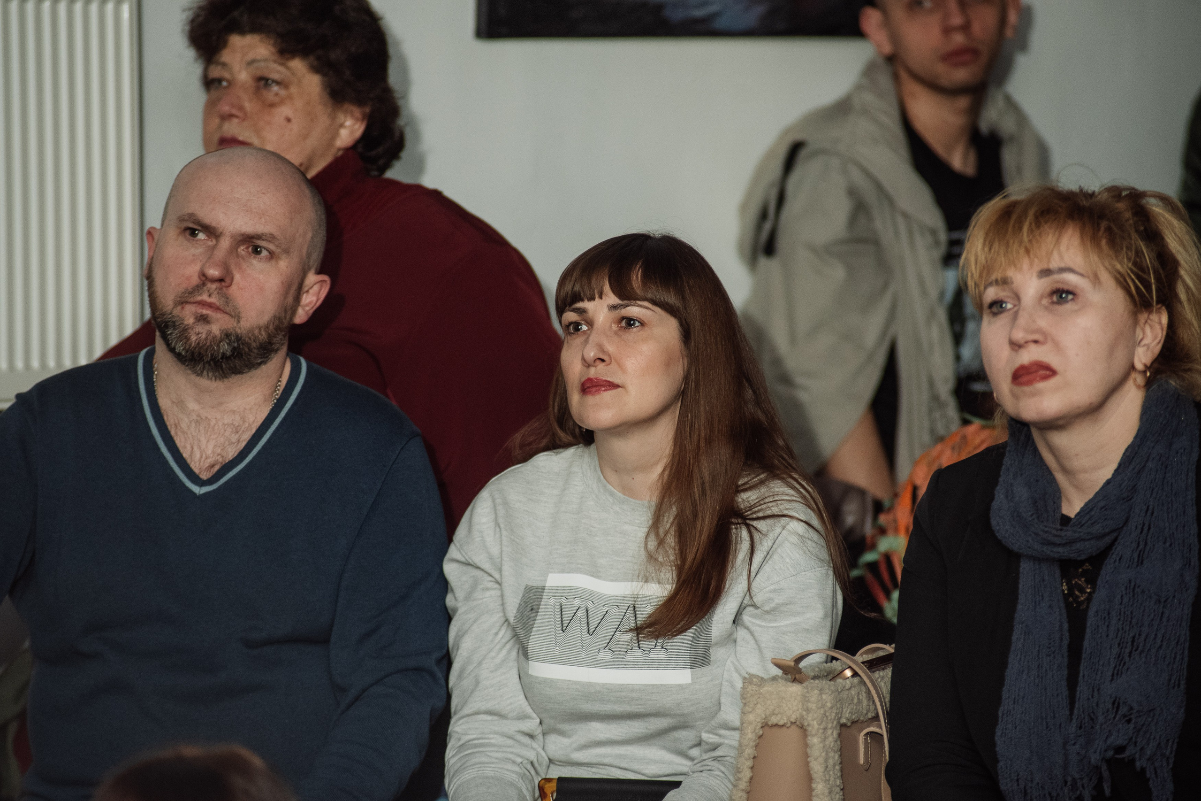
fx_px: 6938
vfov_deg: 6.6
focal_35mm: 208
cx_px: 577
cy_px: 416
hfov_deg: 9.9
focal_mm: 200
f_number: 4
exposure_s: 1/160
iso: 500
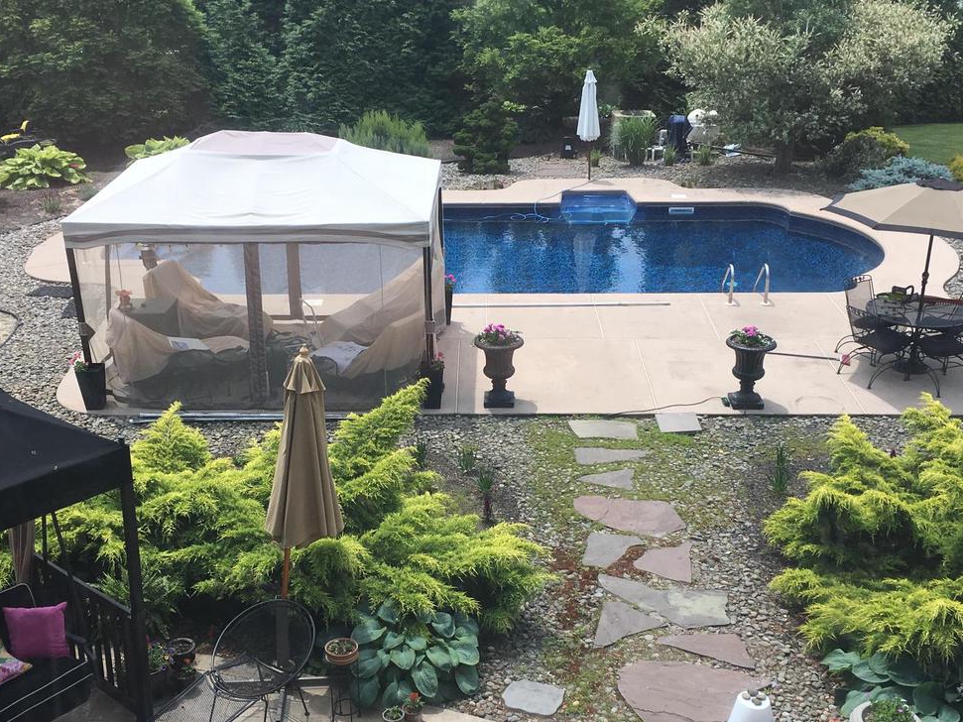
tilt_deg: -23.4
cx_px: 479
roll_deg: -0.6
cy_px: 439
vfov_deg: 33.5
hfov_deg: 43.9
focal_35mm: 43
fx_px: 1196
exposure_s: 1/358
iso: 25
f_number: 2.2
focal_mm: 4.15
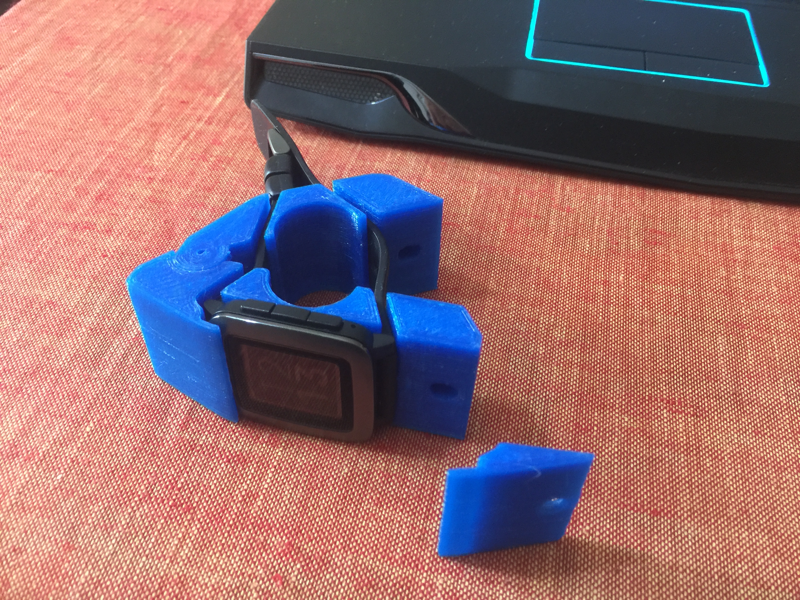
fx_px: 670
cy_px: 300
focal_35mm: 29
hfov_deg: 61.7
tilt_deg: -46.0
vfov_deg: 48.2
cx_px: 400
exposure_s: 1/10
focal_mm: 4.15
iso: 100
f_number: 2.2
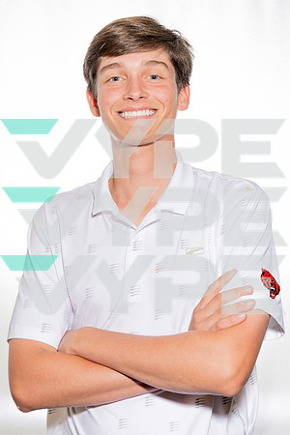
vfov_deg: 26.0
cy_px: 218
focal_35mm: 78
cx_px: 144
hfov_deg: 17.5
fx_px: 942
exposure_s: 1/250
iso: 100
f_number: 7.1
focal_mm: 52
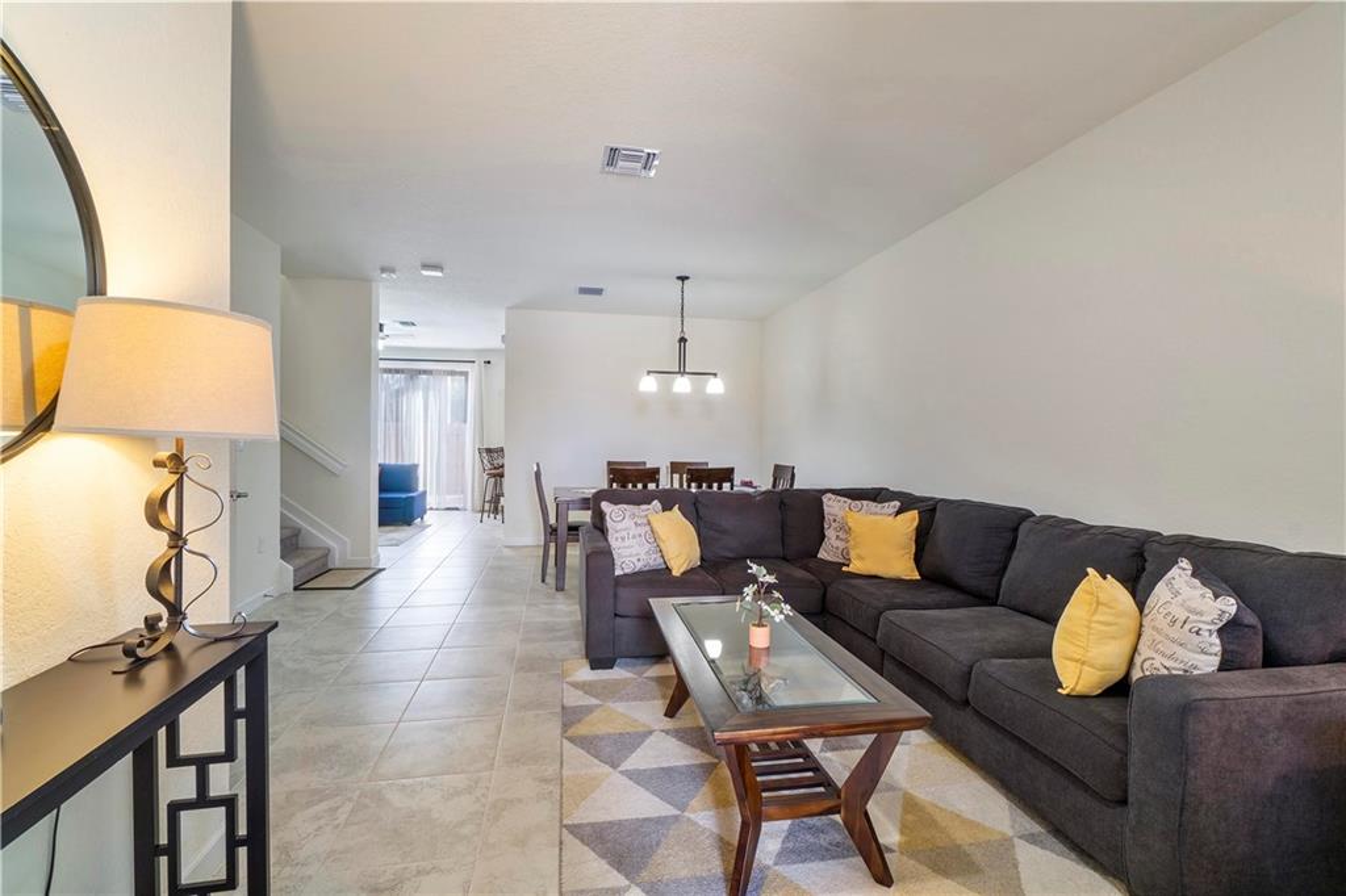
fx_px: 561
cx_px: 673
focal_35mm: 15
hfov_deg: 100.4
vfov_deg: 77.3
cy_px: 448
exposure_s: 1/2.5
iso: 160
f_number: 11
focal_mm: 10
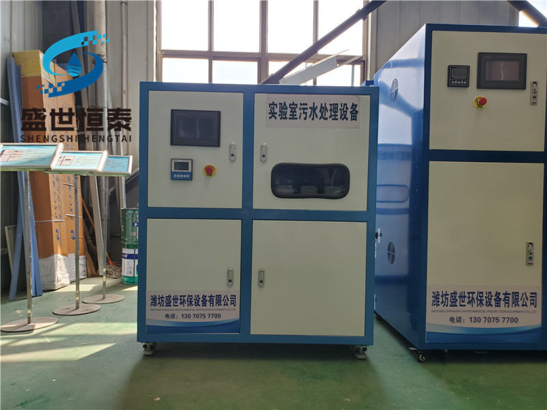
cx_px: 274
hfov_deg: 67.3
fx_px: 411
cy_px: 205
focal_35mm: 26
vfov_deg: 53.1
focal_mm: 4.3
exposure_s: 1/124
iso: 50
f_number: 2.4
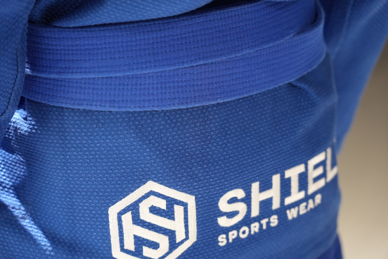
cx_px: 194
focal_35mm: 87
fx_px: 938
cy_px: 130
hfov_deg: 23.4
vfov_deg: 15.7
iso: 3200
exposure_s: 1/160
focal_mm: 87
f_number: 4
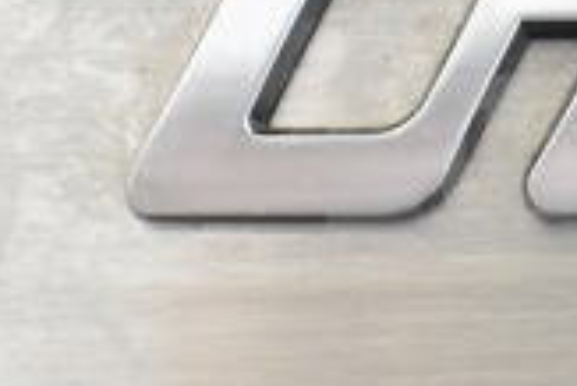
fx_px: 2695
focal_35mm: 168
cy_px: -37
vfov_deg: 8.1
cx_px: 722
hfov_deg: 11.9
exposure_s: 1/80
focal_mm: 30
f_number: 4.5
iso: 1600
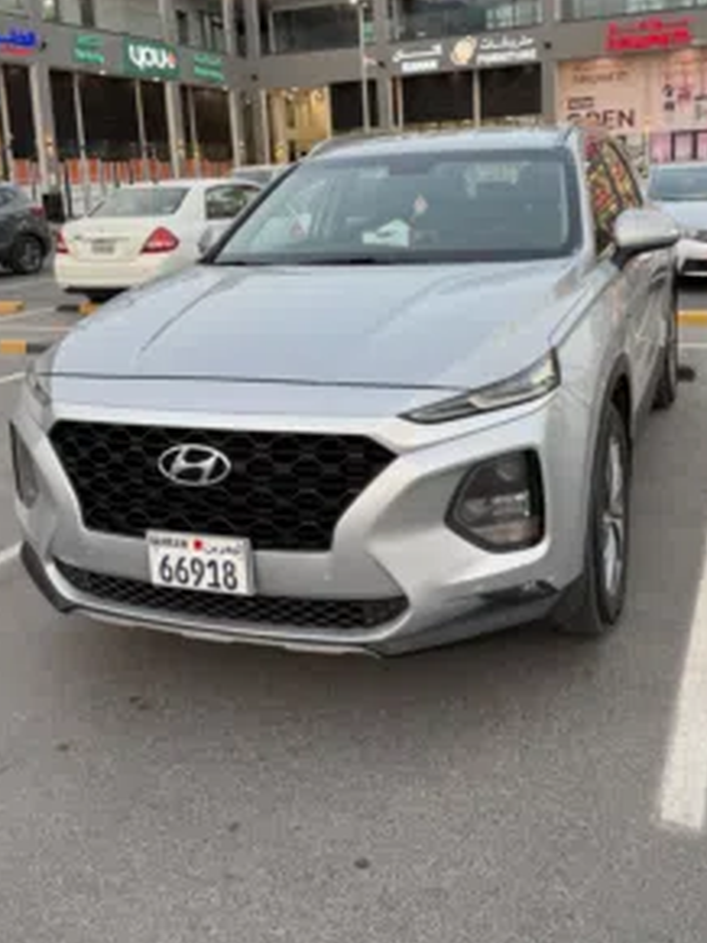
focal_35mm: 33
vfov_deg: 54.3
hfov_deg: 42.8
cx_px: 409
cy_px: 321
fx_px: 899
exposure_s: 1/121
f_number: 1.78
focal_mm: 6.76
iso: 100
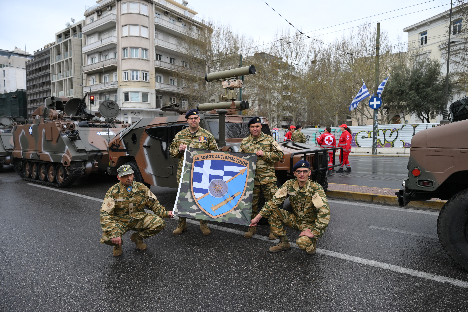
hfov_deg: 73.7
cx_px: 234
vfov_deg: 53.1
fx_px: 312
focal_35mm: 24
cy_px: 156
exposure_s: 1/320
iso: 125
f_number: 4.5
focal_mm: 24
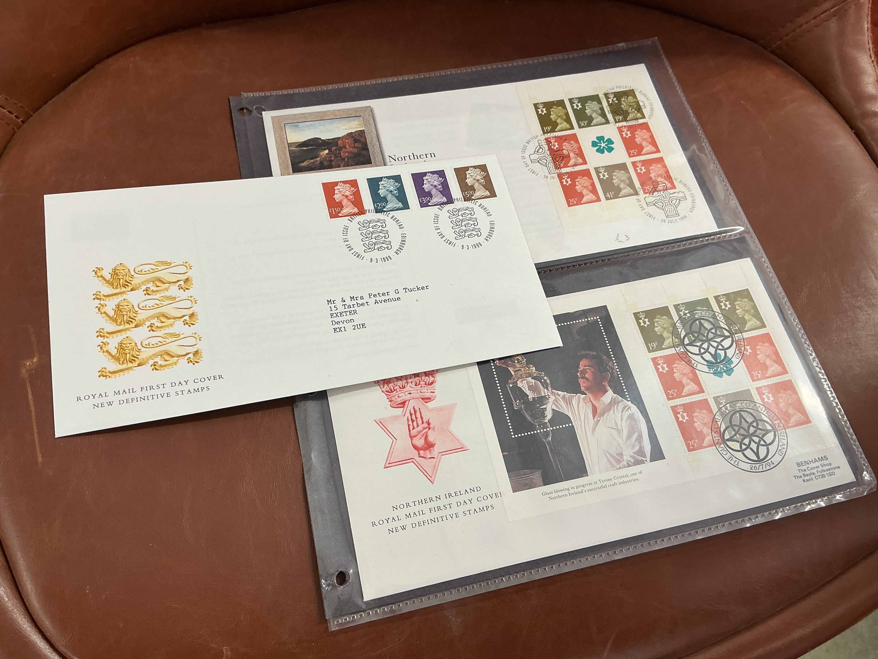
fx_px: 736
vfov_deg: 48.2
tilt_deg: -67.3
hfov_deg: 61.7
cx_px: 439
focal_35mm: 29
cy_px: 330
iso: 40
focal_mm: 3
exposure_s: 1/50
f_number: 1.8
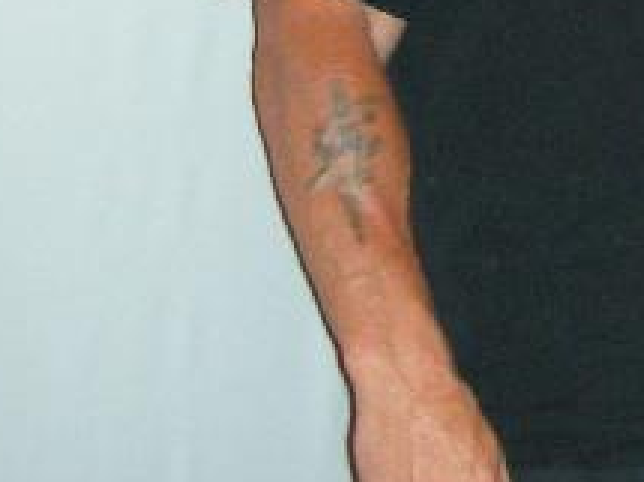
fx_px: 2640
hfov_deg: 12.6
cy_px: -234
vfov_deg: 10.1
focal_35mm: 142
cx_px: 1165
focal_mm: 5.8
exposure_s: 1/60
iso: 226
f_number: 2.8
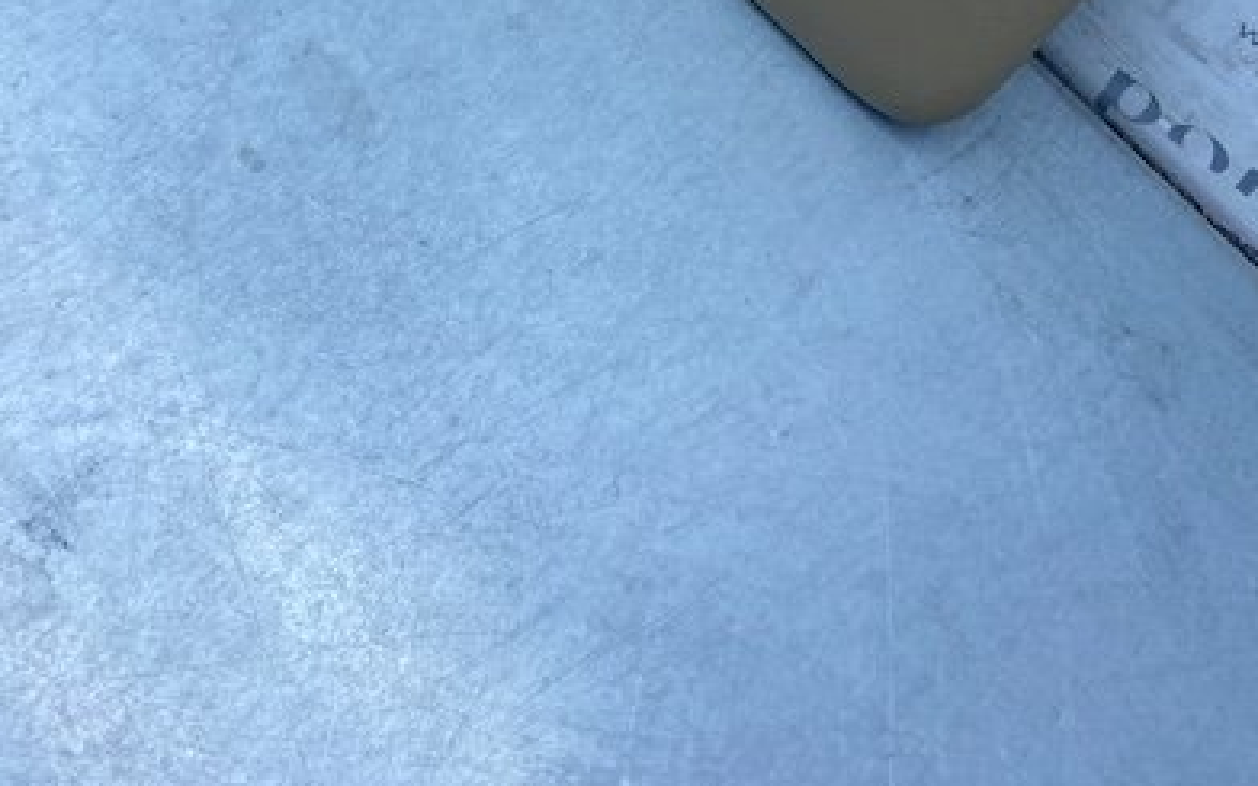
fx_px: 1543
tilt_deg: -49.3
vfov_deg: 25.0
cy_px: -218
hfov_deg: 44.2
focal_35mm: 45
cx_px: 719
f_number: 1.8
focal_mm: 4.25
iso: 32
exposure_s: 1/877
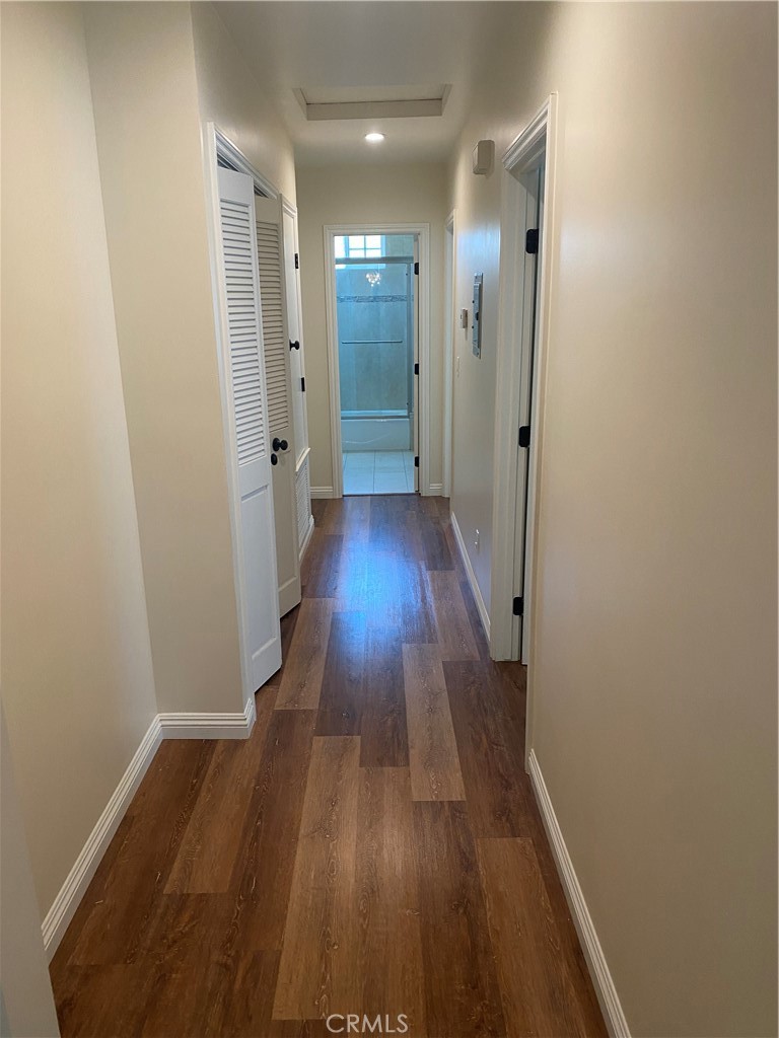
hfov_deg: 53.1
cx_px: 390
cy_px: 519
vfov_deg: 67.3
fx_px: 780
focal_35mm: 26
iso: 160
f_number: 1.8
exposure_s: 1/60
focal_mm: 4.25
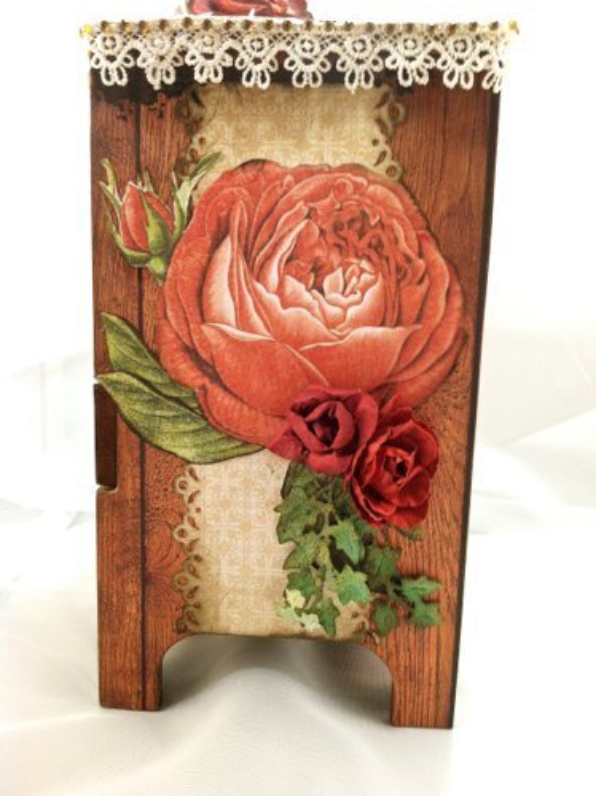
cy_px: 398
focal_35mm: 35
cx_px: 298
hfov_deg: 40.6
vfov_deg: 52.7
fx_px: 805
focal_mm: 3.85
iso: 80
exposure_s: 1/24
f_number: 2.8
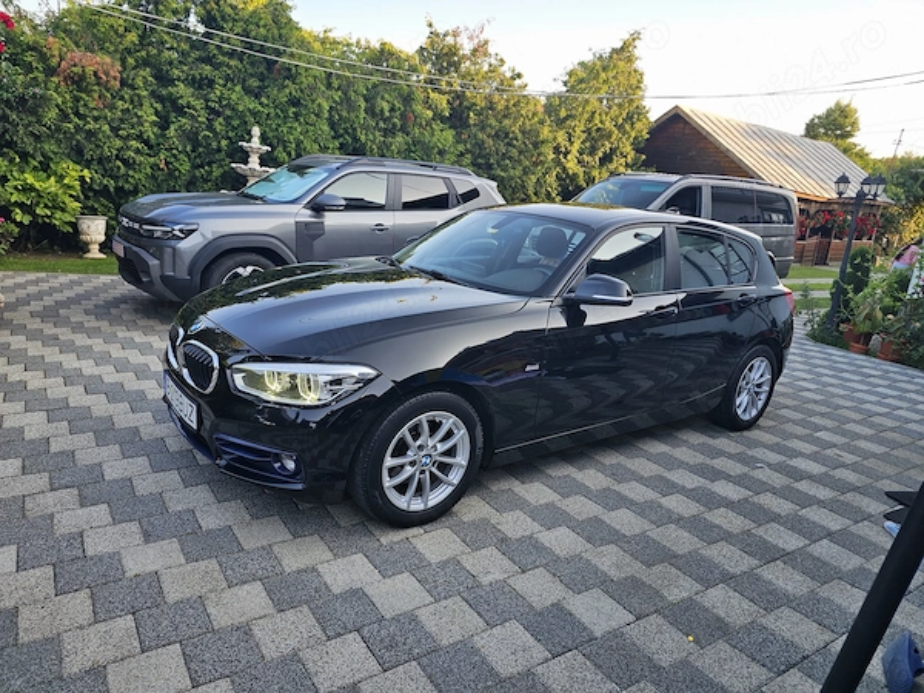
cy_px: 346
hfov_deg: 73.9
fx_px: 614
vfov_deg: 58.9
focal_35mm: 23
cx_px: 462
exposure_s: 1/100
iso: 12
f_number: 1.7
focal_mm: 6.3
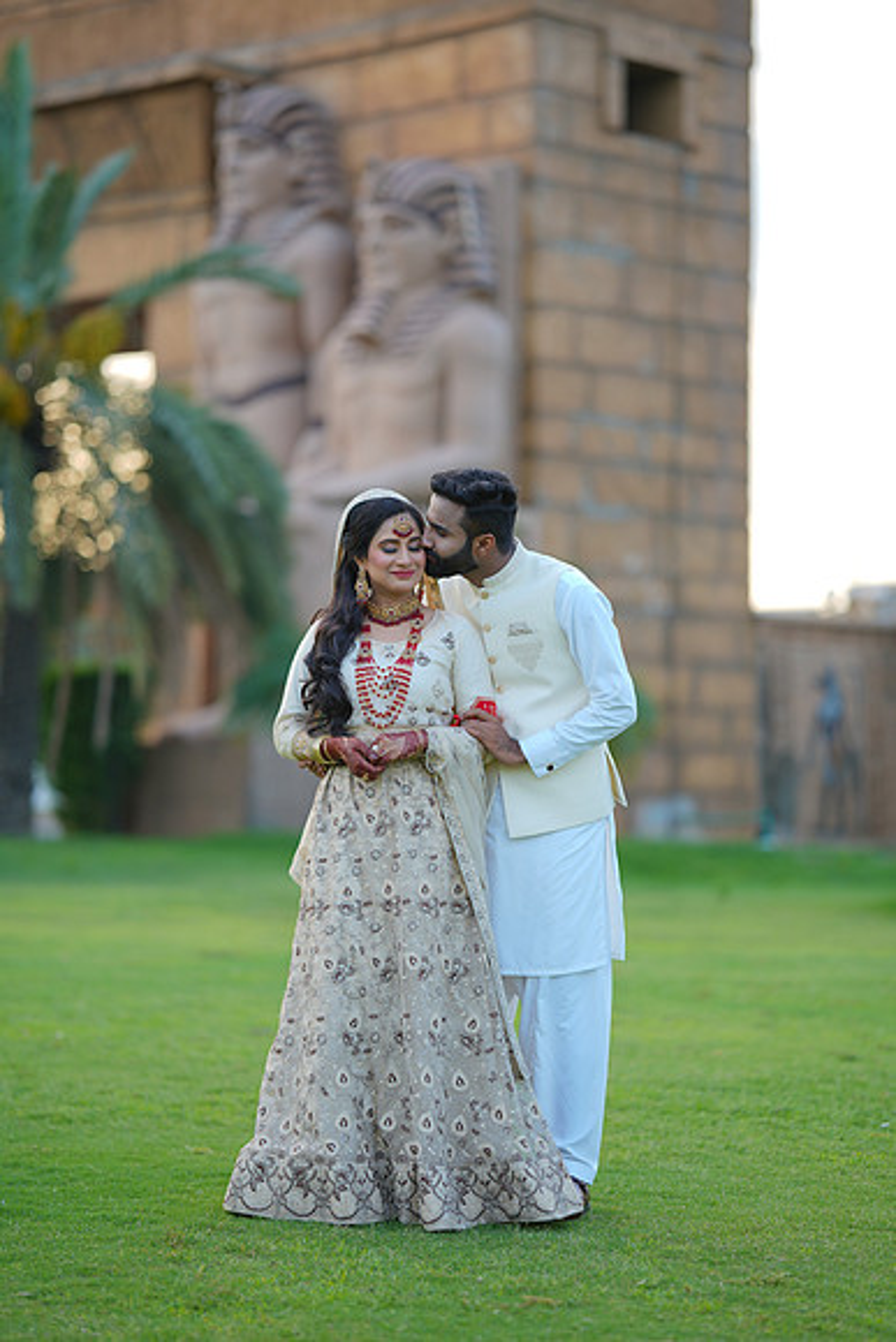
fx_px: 3171
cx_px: 448
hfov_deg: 16.1
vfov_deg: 23.9
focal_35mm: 85
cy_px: 671
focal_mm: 85
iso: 64
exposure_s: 1/500
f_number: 1.4
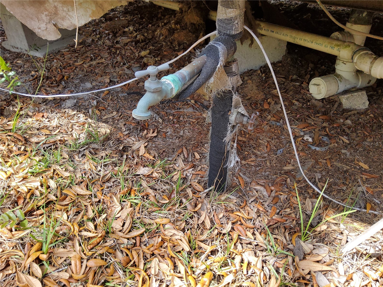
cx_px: 192
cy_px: 144
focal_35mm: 26
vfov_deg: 53.1
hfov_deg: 67.3
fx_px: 288
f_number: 2
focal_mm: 3.08
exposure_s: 1/120
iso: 50
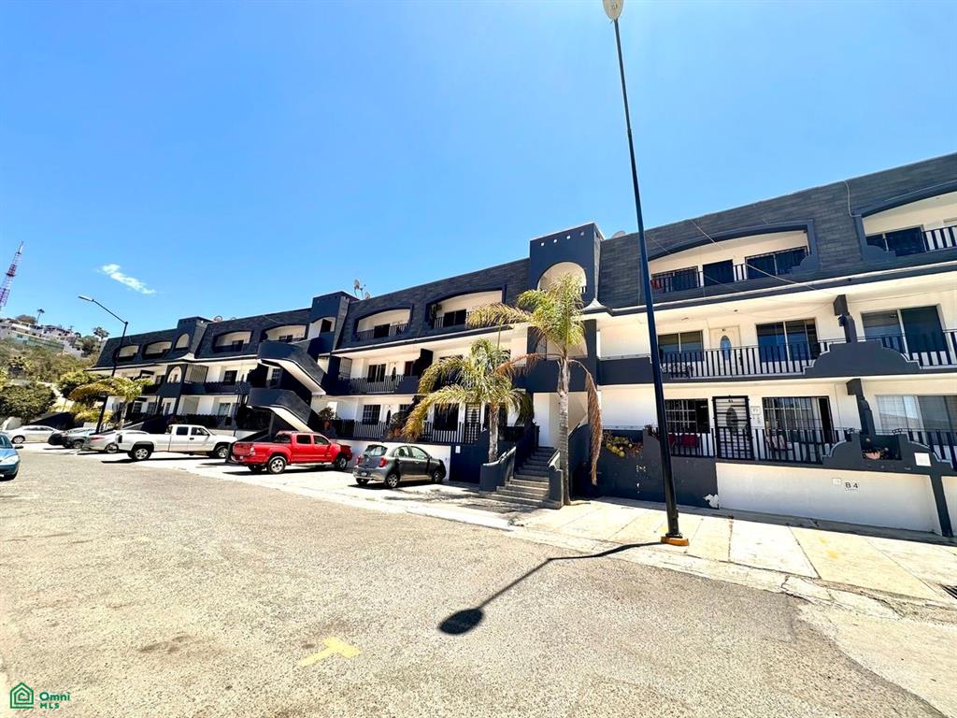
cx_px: 478
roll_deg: -3.7
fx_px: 387
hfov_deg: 102.1
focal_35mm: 14
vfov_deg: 85.7
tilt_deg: +13.5
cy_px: 359
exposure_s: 1/997
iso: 40
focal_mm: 2.22
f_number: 2.2
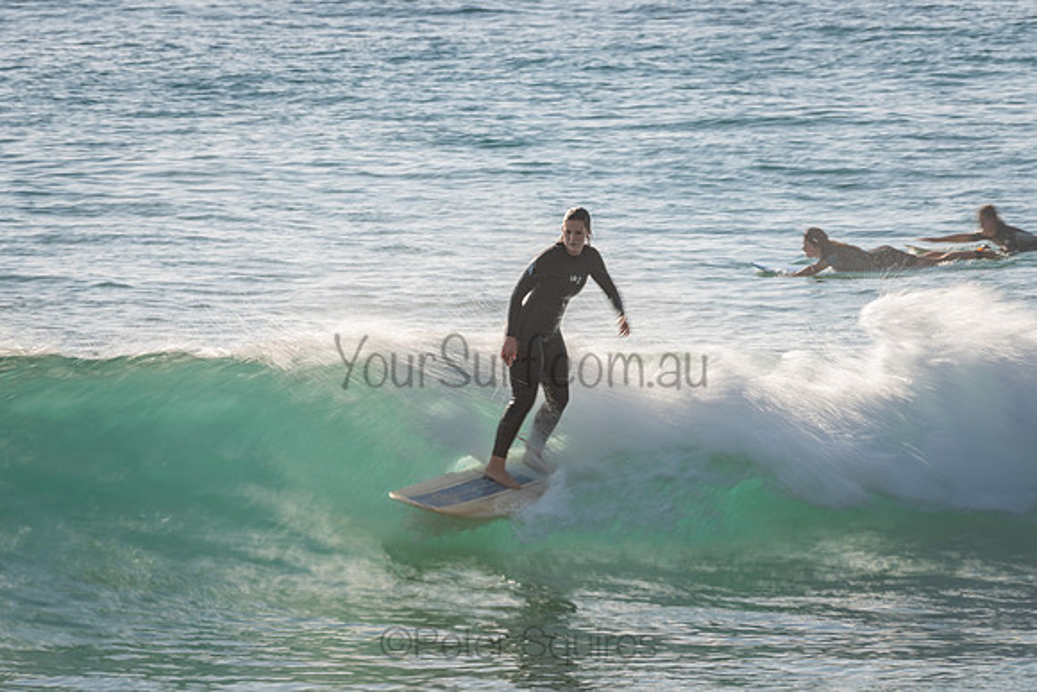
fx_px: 17718
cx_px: 504
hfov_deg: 3.4
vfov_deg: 2.2
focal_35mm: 615
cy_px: 422
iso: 31
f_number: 14
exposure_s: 1/20
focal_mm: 500
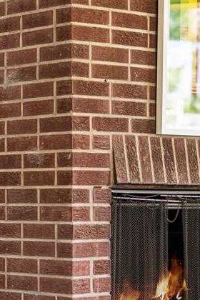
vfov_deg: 14.3
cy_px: 202
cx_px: 144
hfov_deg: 9.6
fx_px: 1192
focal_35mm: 143
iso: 640
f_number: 1.8
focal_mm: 50
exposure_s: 1/40
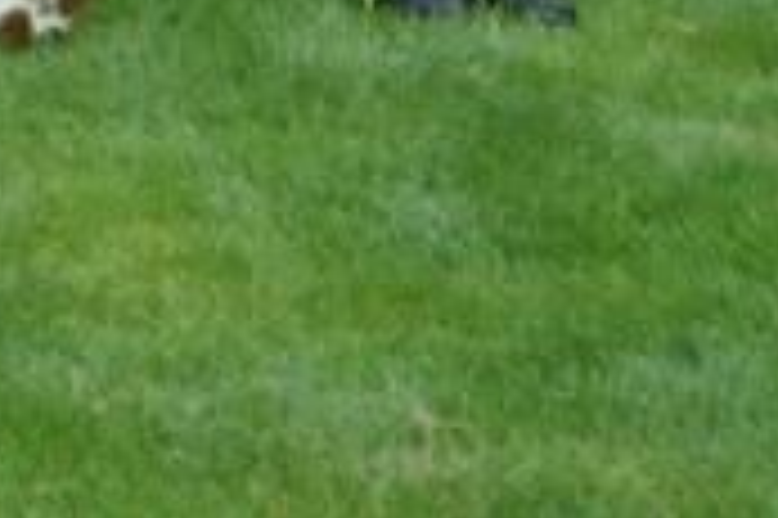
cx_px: -576
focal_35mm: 388
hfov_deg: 5.2
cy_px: -417
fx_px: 8377
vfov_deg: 3.5
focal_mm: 70
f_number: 13
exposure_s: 1/640
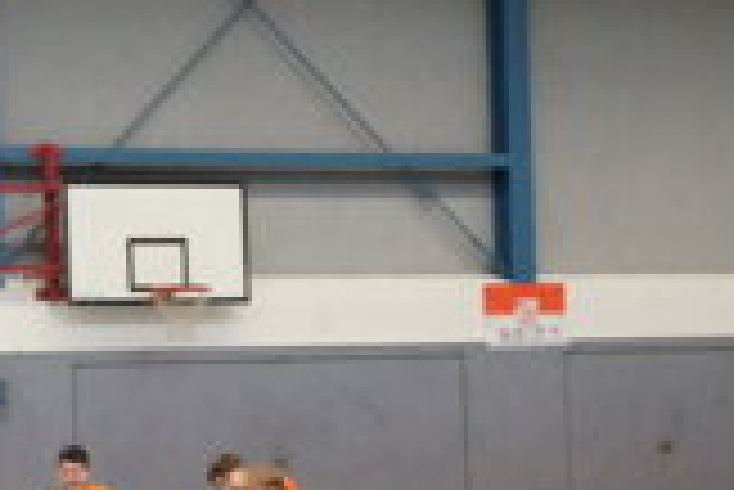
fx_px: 3000
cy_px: 355
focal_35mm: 147
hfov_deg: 13.9
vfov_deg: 9.3
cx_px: 131
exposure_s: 1/60
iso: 3200
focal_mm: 40
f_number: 13
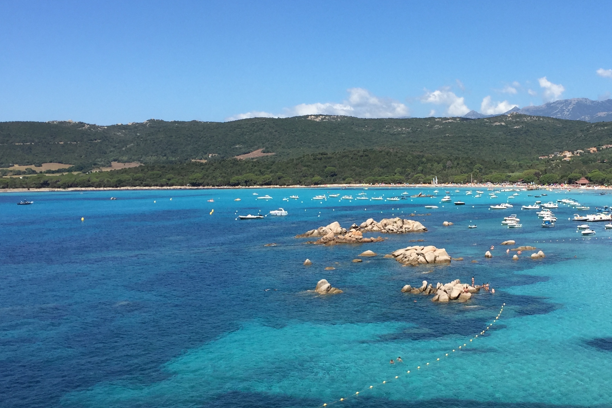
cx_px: 403
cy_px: 203
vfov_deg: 28.6
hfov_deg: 41.4
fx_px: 799
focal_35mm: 47
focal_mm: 4.15
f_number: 2.2
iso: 32
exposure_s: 1/2083
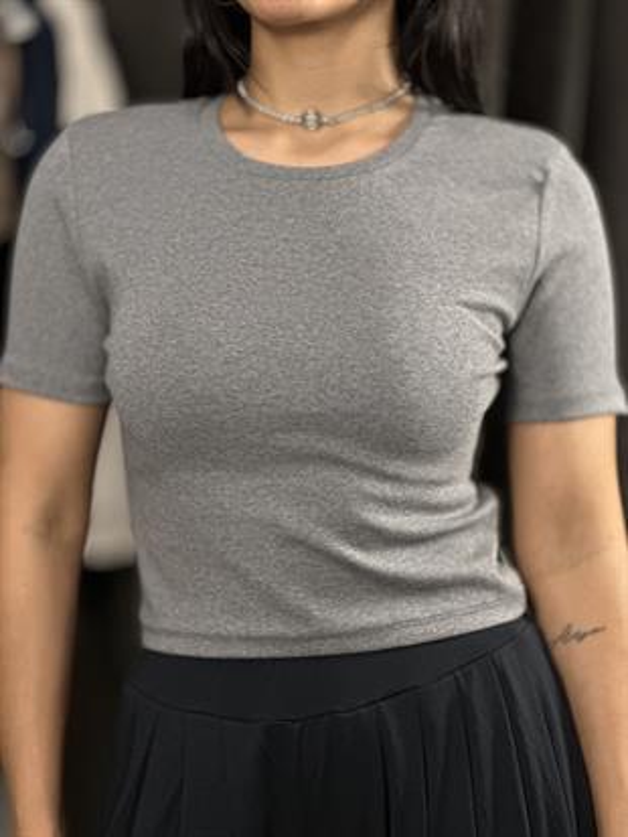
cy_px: 418
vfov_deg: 25.3
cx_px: 314
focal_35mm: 77
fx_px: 1862
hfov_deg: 19.1
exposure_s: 1/100
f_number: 2.8
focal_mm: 9
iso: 200
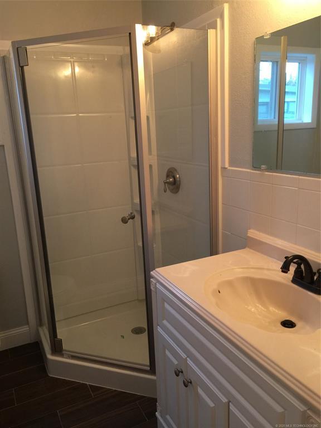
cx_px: 160
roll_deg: +2.4
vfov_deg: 61.7
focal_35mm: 29
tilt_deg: -14.8
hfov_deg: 48.2
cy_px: 214
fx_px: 359
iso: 64
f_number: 2.2
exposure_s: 1/15
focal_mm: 4.15
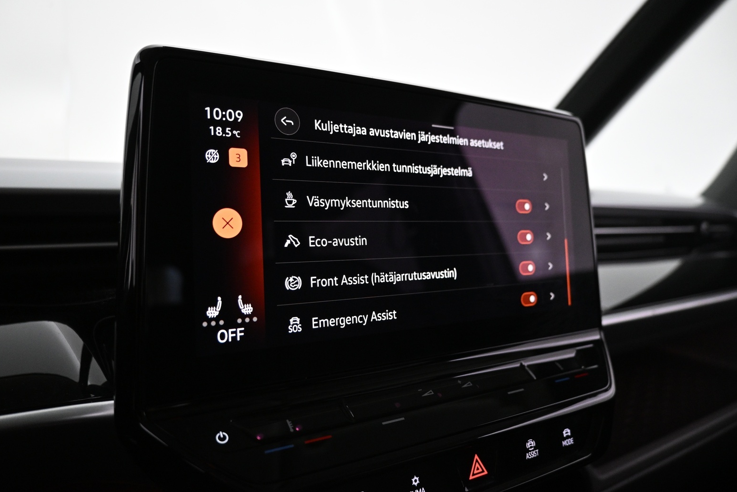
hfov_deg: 71.5
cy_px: 237
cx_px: 356
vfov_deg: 51.3
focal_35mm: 25
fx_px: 512
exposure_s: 1/60
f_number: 3.5
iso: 1600
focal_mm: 16
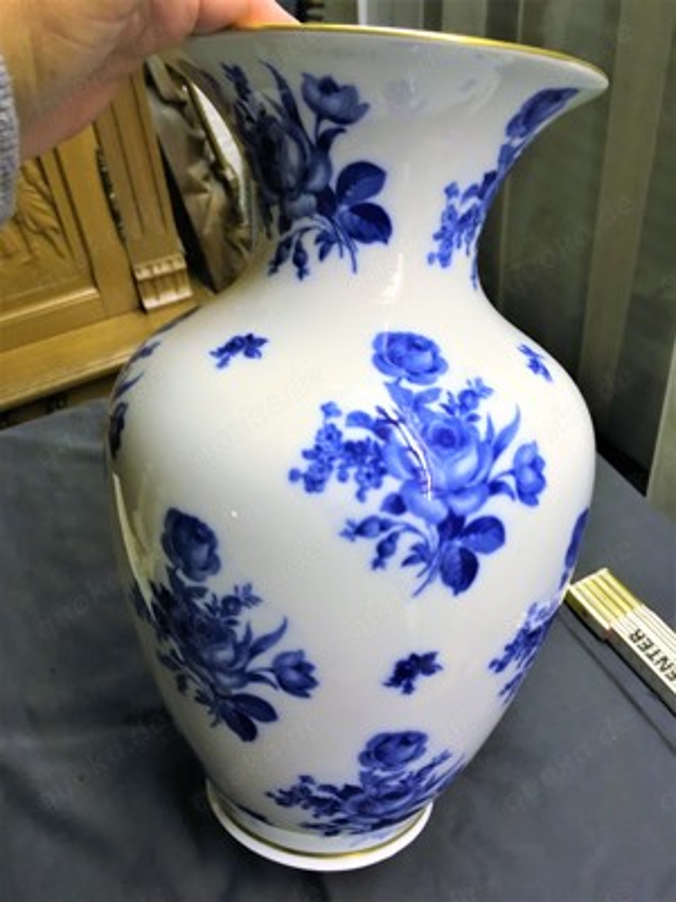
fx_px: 755
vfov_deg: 61.7
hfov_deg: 48.2
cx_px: 338
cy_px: 451
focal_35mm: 29
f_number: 2.2
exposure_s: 1/33
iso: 125
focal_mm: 4.15
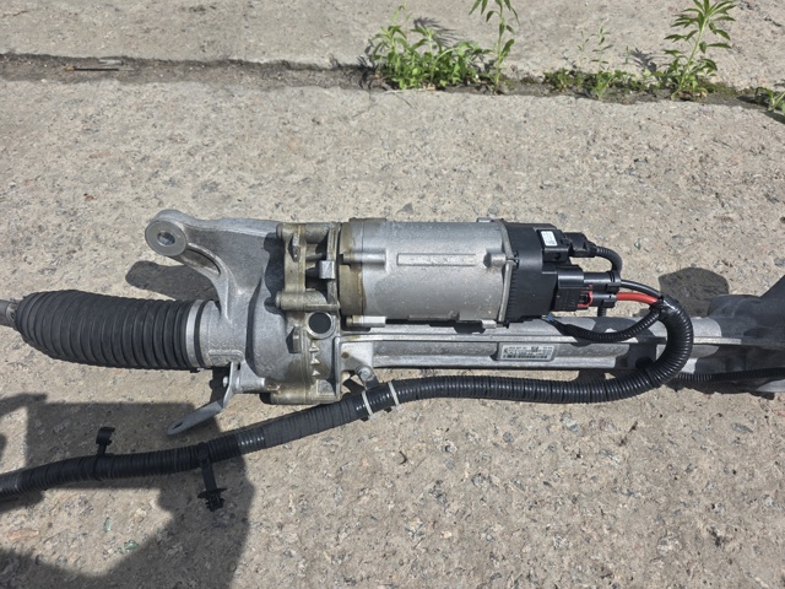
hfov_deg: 73.9
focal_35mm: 23
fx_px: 522
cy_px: 294
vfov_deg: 58.9
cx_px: 392
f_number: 1.7
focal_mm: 6.3
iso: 64
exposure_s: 1/7944
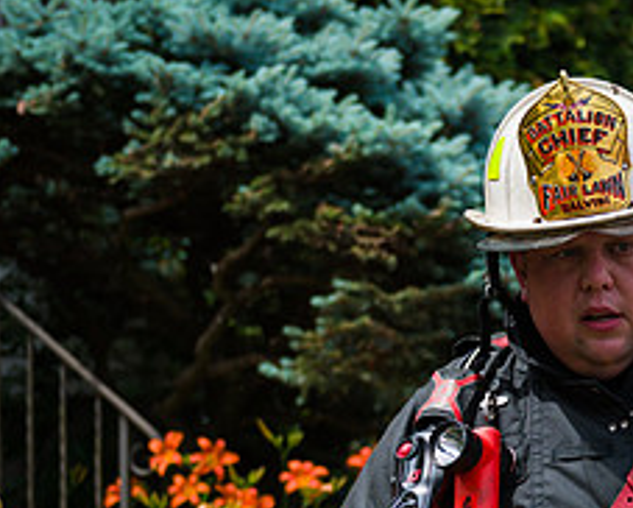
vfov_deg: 16.8
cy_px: 374
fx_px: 1706
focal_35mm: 91
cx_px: 625
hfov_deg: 20.4
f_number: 3.2
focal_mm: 38
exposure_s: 1/3200
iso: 200
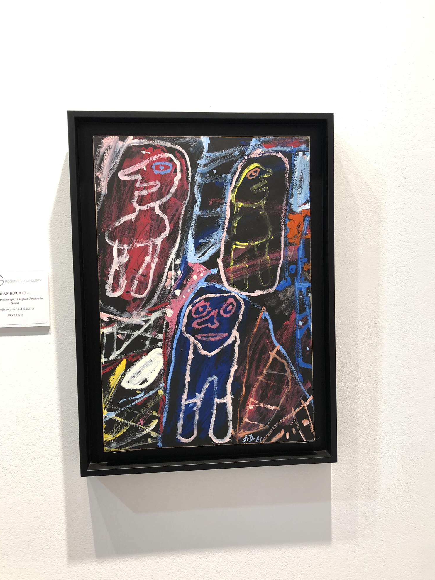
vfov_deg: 61.7
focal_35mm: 29
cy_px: 295
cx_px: 218
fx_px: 486
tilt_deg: -0.9
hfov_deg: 48.2
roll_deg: +1.4
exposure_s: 1/24
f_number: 1.8
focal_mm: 4
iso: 40
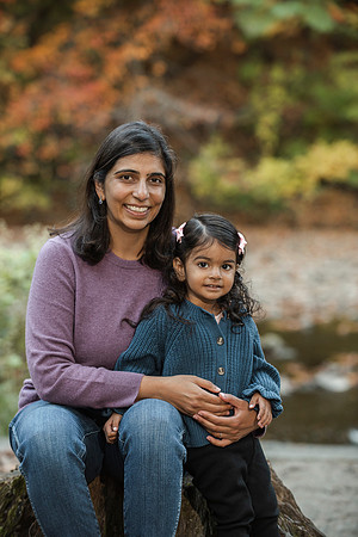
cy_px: 268
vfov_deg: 17.1
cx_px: 179
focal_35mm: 120
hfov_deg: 11.4
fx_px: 1790
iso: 640
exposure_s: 1/125
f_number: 4
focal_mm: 120
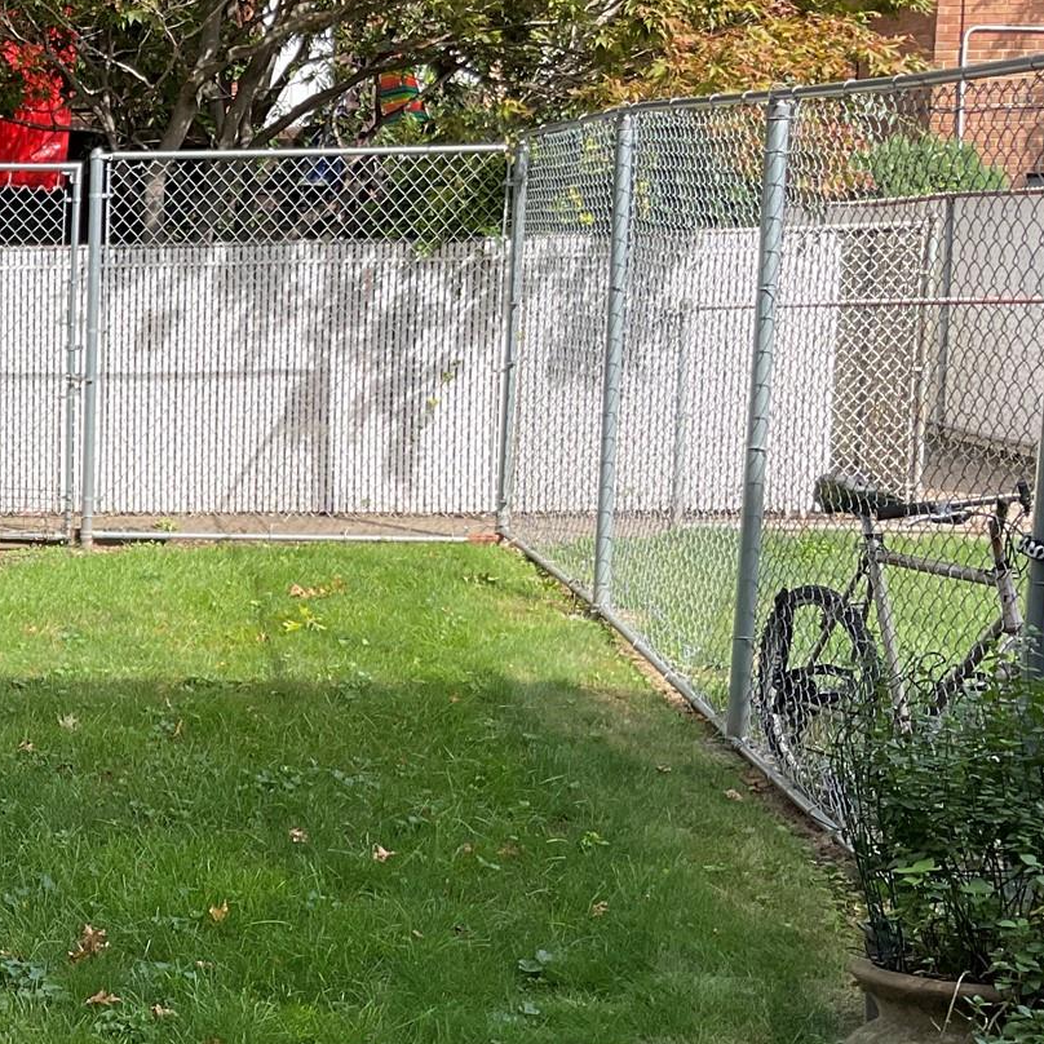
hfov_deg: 24.0
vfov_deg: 26.4
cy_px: 620
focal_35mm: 65
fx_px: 2218
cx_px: -218
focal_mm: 3
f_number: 1.8
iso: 16
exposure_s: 1/562
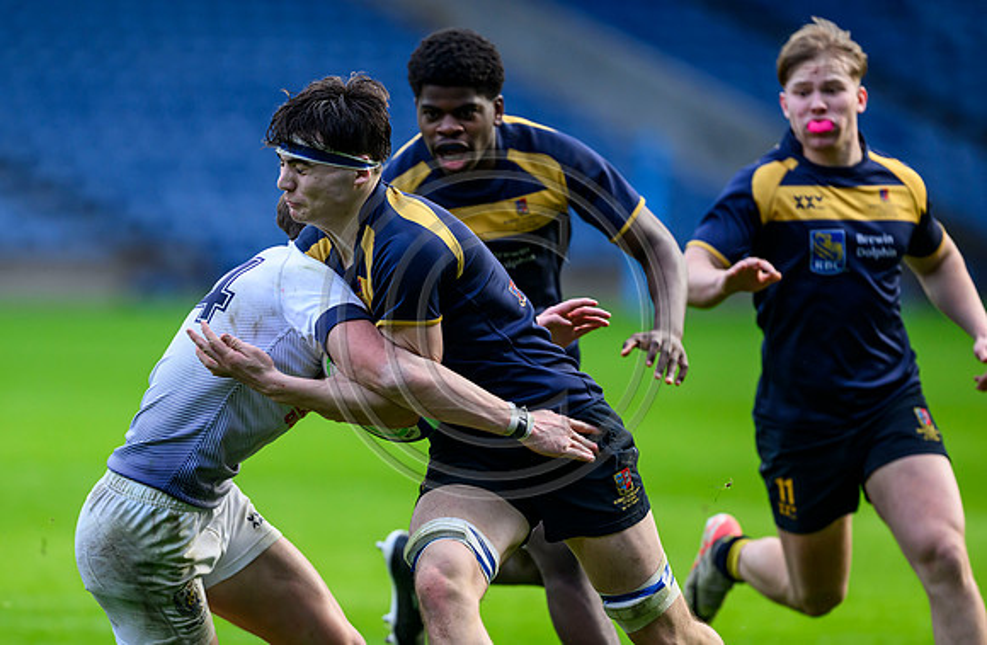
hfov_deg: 4.5
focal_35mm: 458
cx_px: 426
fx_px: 12474
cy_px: 374
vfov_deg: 3.0
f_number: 3.5
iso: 1600
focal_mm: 400
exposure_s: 1/2000
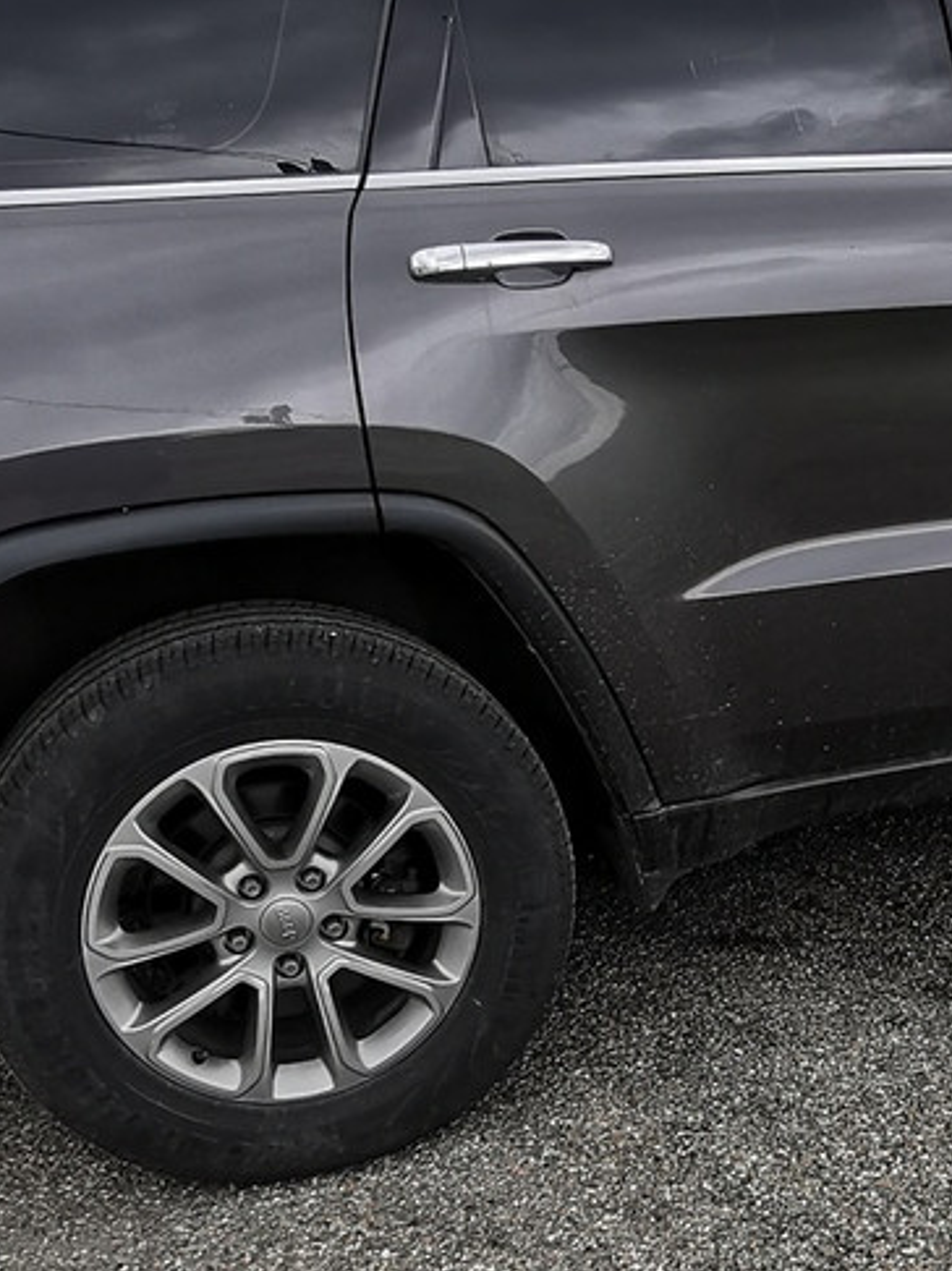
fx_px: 2055
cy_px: 790
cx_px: 887
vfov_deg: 34.2
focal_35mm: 56
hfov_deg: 25.2
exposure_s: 1/376
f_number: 2.2
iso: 50
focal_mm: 2.26
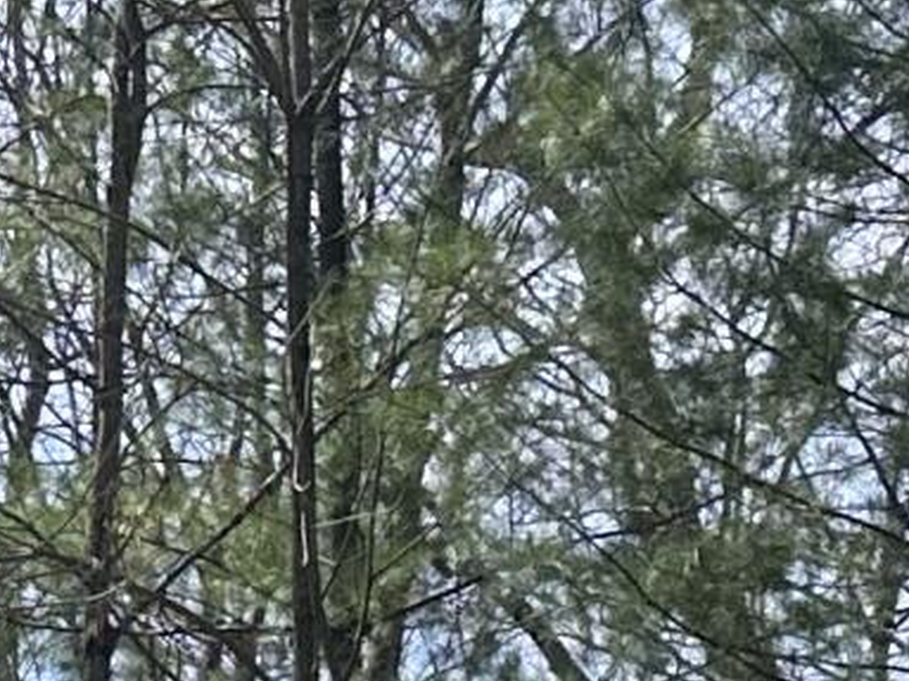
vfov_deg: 7.1
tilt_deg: +4.0
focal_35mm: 188
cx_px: -876
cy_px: 1946
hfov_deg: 9.8
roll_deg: -1.1
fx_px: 4935
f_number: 1.78
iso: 80
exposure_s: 1/1880
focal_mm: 6.86
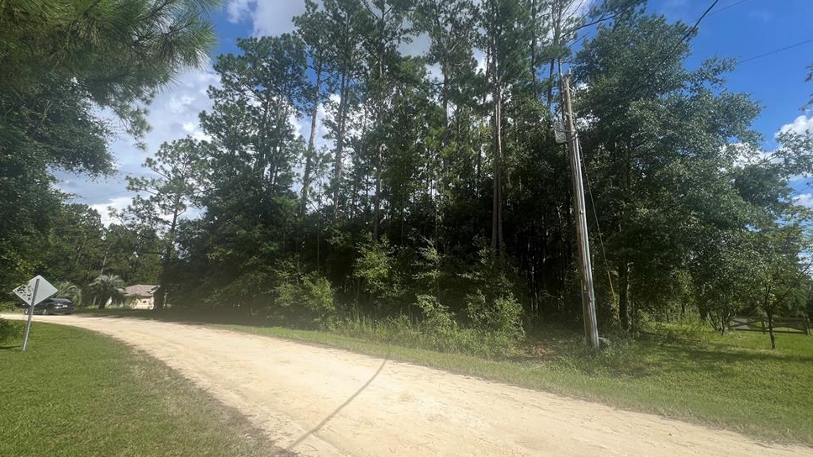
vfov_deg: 70.5
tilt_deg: +12.6
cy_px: 219
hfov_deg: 102.9
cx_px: 426
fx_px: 323
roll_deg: -1.5
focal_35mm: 15
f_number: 1.8
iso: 32
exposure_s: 1/585
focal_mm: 1.57
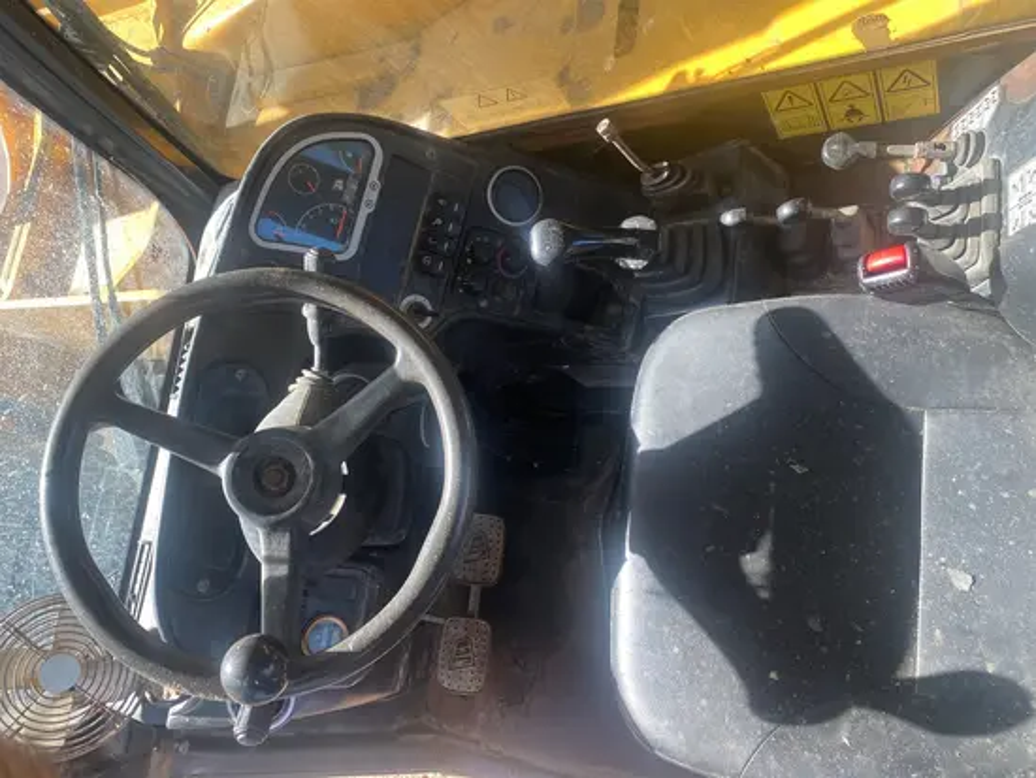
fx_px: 778
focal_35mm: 26
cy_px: 389
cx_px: 518
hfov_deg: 67.3
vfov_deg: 53.1
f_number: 1.8
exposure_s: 1/148
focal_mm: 4.25
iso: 32
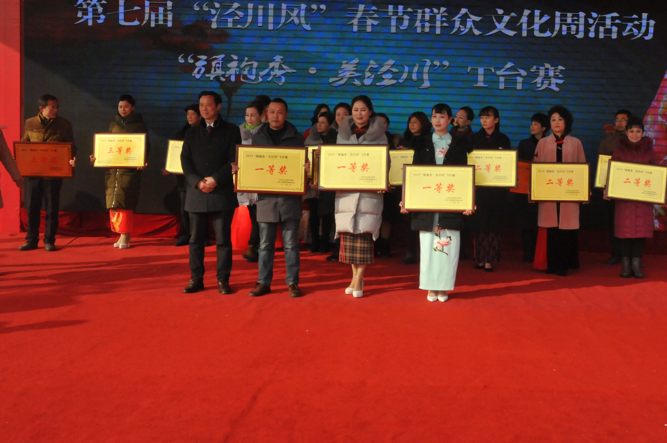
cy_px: 151
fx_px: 814
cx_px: 425
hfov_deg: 44.1
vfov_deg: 30.2
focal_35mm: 44
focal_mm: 22
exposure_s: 1/800
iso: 1600
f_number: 14
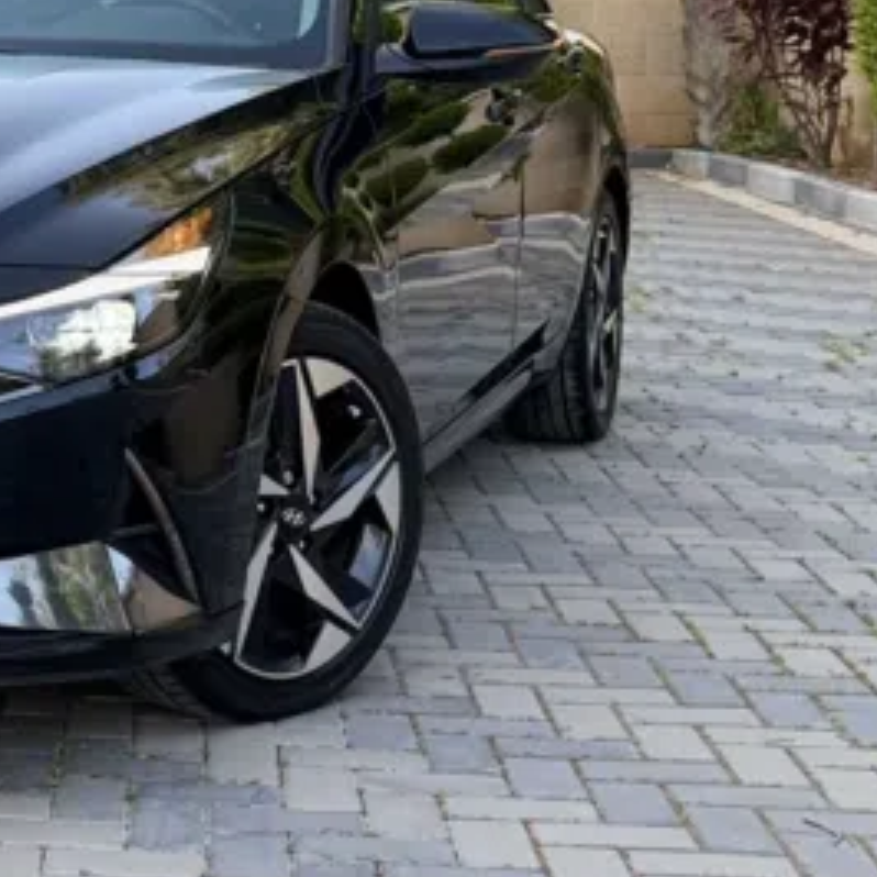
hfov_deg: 29.8
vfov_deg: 33.1
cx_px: -106
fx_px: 1462
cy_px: 287
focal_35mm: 51
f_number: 1.78
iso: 100
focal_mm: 6.76
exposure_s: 1/898
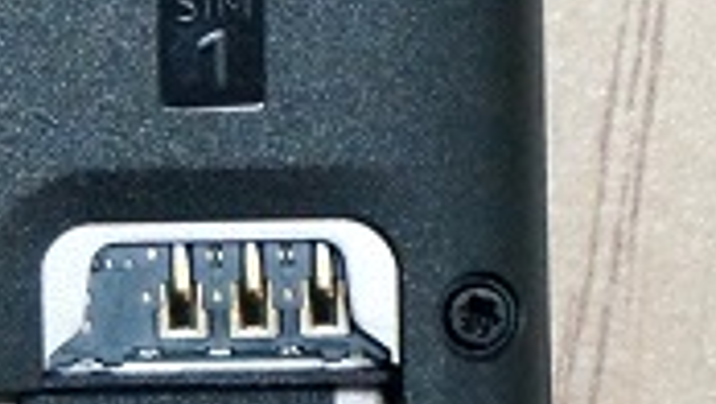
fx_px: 7767
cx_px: -560
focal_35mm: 409
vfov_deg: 3.0
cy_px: -161
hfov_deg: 5.2
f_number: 5.6
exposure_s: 1/160
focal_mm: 54
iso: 3200
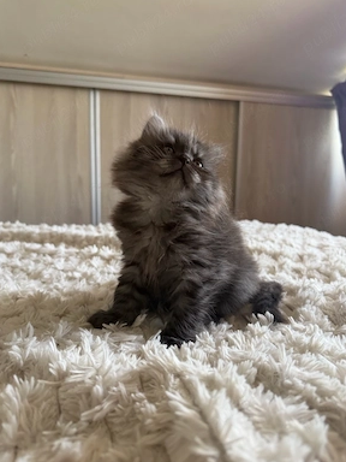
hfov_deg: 54.9
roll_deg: -1.6
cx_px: 178
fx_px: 333
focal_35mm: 25
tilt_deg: -6.9
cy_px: 226
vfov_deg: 69.4
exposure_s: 1/121
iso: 200
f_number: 1.78
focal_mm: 6.76
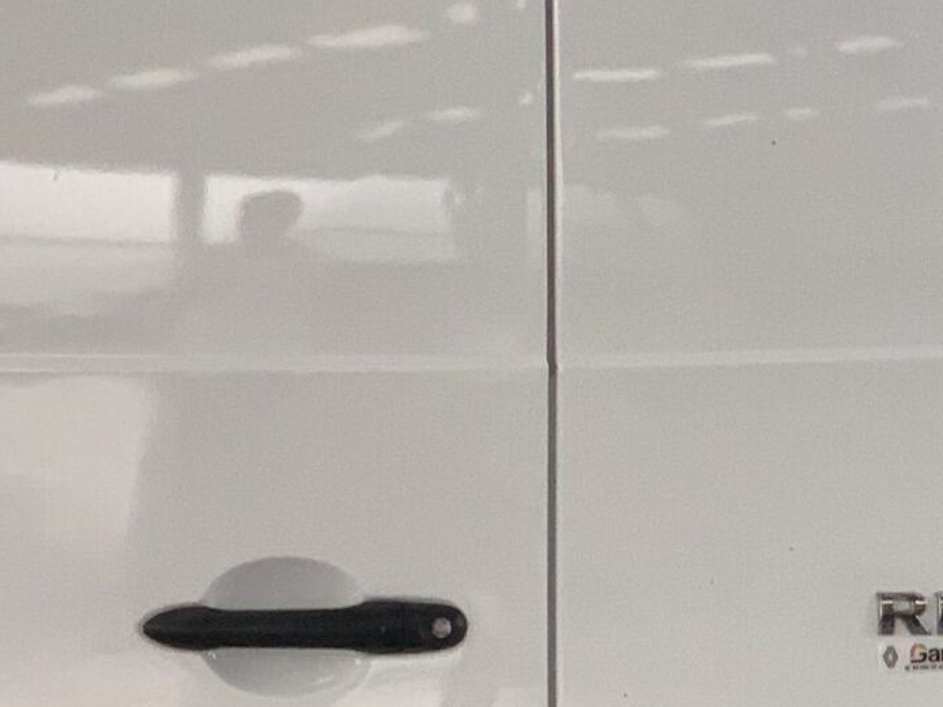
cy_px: 485
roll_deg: -0.1
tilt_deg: -3.7
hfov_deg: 10.3
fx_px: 5231
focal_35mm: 192
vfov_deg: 7.7
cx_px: 312
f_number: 2.4
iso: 125
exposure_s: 1/122
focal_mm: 6
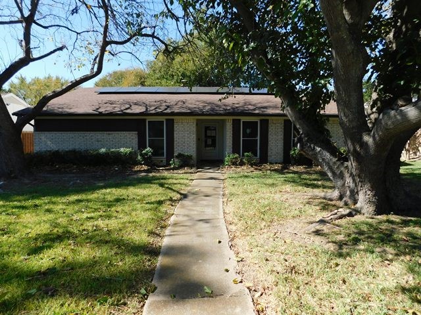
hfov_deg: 73.9
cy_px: 158
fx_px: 280
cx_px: 210
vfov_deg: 58.9
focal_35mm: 23
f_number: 3
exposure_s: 1/800
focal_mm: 4
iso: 125
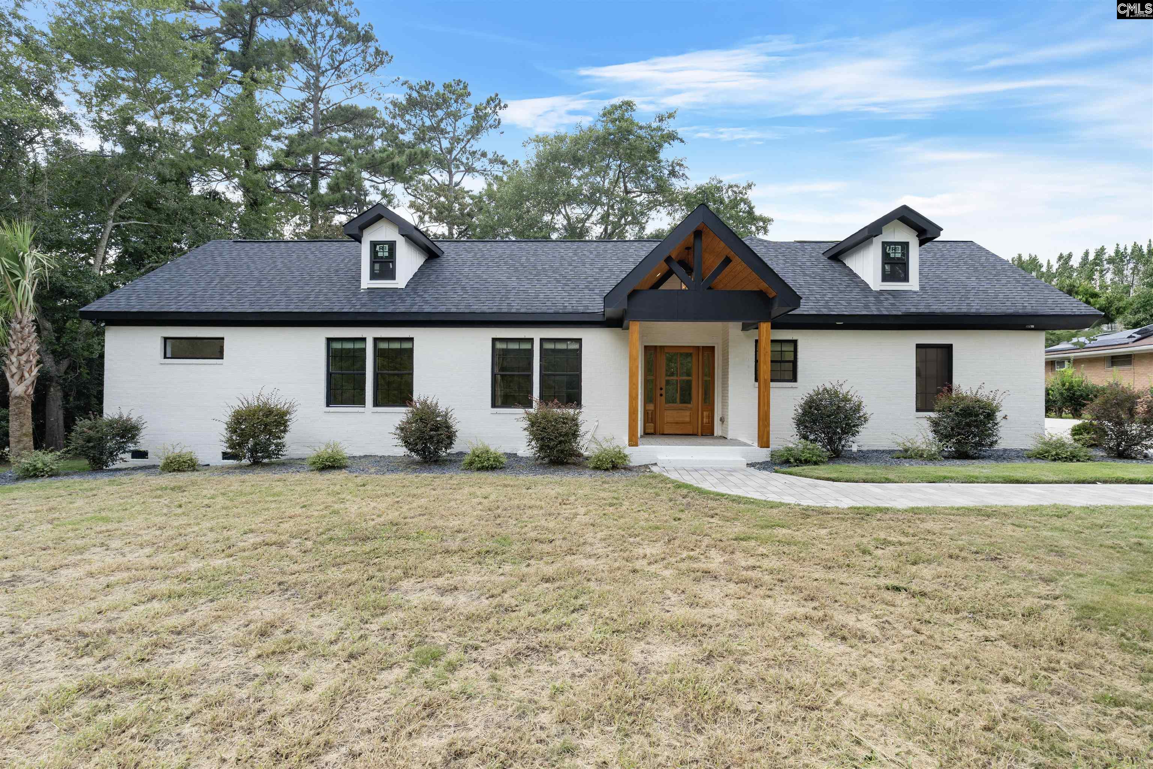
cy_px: 384
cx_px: 576
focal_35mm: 16
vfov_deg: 72.1
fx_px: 528
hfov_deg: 95.0
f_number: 6.3
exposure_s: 1/125
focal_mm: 11
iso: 200
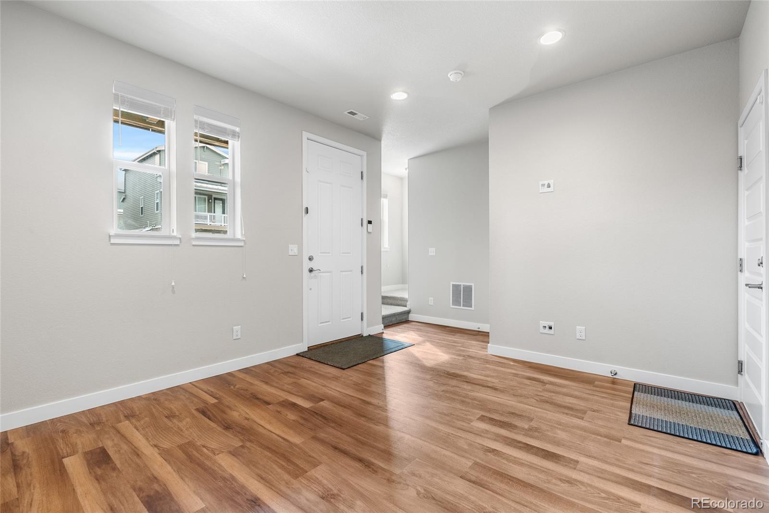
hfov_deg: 96.7
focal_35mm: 16
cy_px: 256
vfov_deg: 73.8
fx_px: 342
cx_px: 384
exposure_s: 1/1.25
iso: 200
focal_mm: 16
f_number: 8
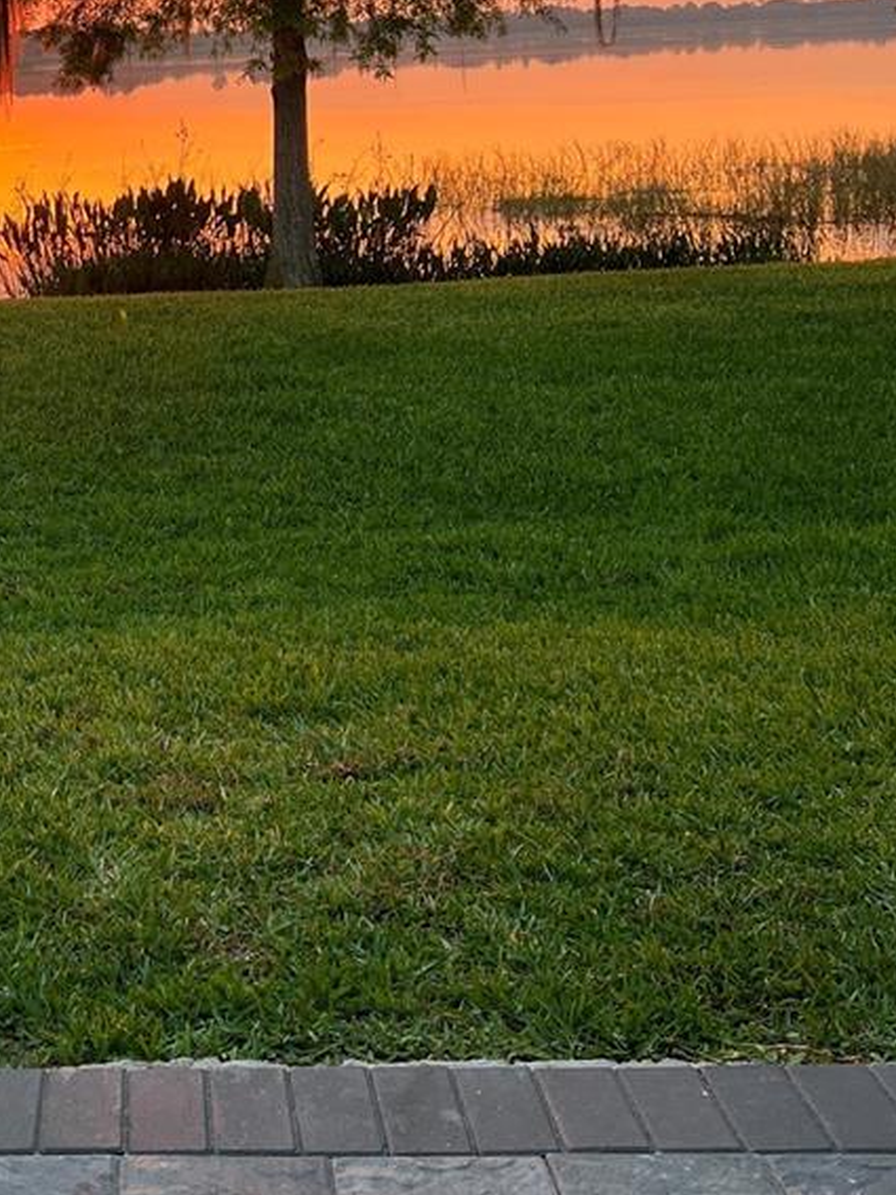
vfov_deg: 33.9
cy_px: 240
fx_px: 1899
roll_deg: +2.7
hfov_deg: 25.4
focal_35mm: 55
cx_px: 30
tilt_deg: -5.0
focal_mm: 5.7
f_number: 1.5
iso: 50
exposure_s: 1/300
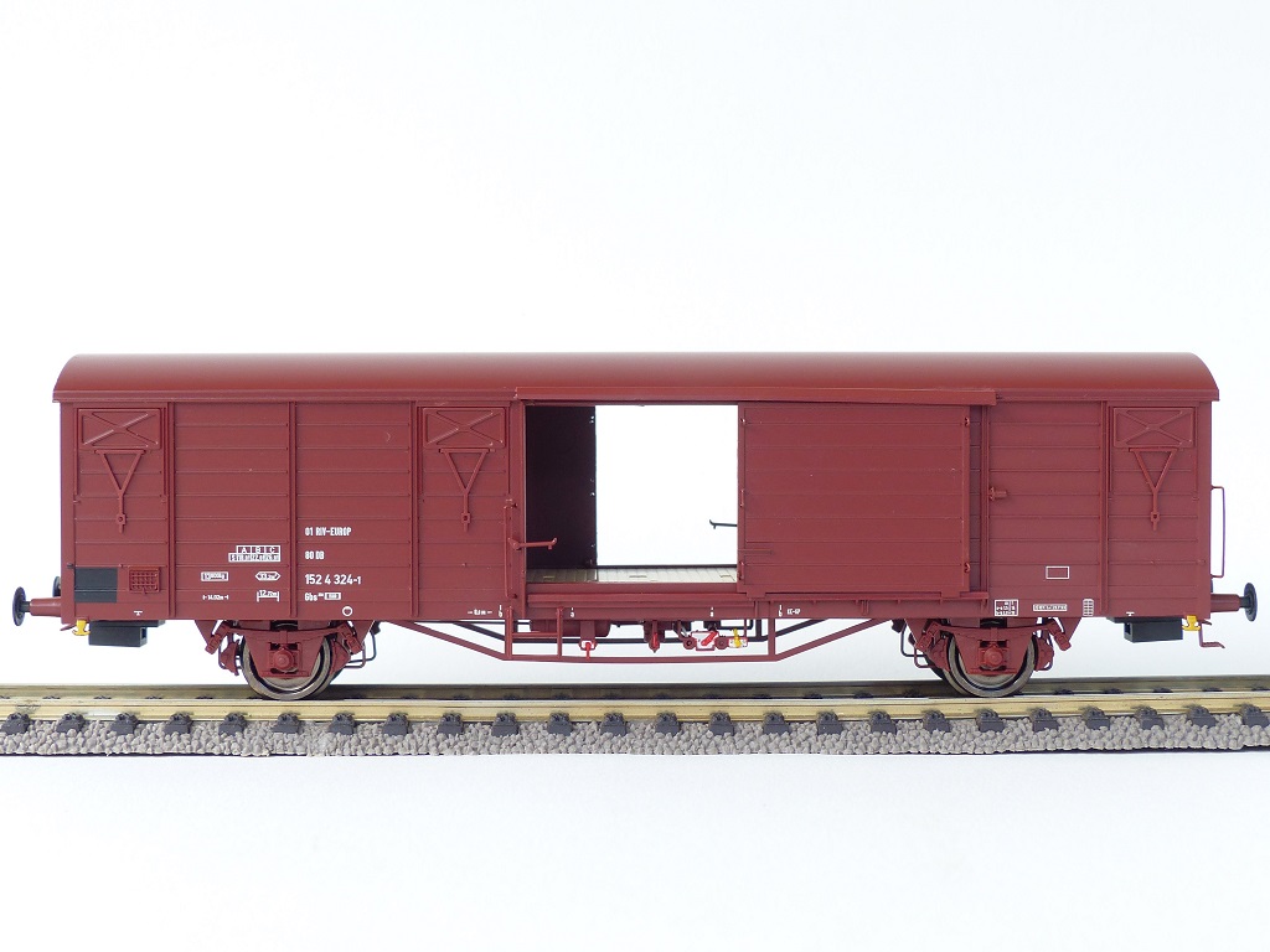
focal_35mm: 49
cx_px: 635
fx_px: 1798
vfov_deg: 29.7
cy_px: 476
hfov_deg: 38.9
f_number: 3.5
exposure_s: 1/100
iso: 100
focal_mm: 8.4
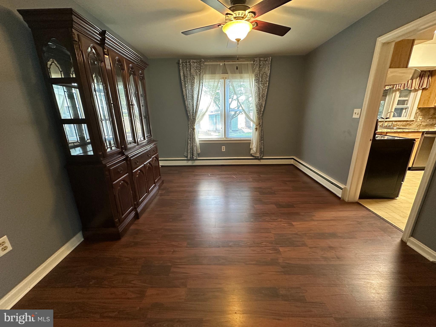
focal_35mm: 14
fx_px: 176
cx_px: 218
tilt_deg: -16.6
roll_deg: +0.6
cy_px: 164
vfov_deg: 85.7
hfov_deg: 102.1
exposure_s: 1/60
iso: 500
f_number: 2.2
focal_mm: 2.22
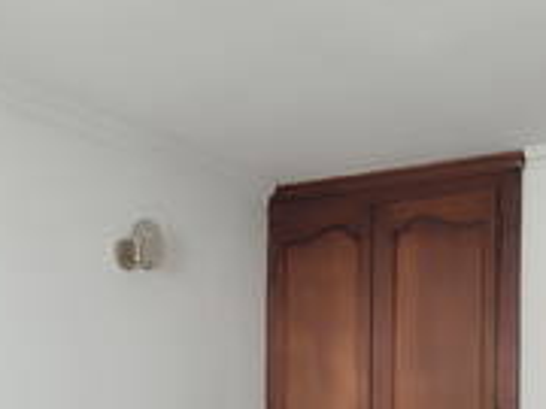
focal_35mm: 48
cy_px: 391
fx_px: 757
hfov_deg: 39.3
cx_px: 358
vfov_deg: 28.7
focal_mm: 5.89
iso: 192
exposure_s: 1/33
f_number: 1.89
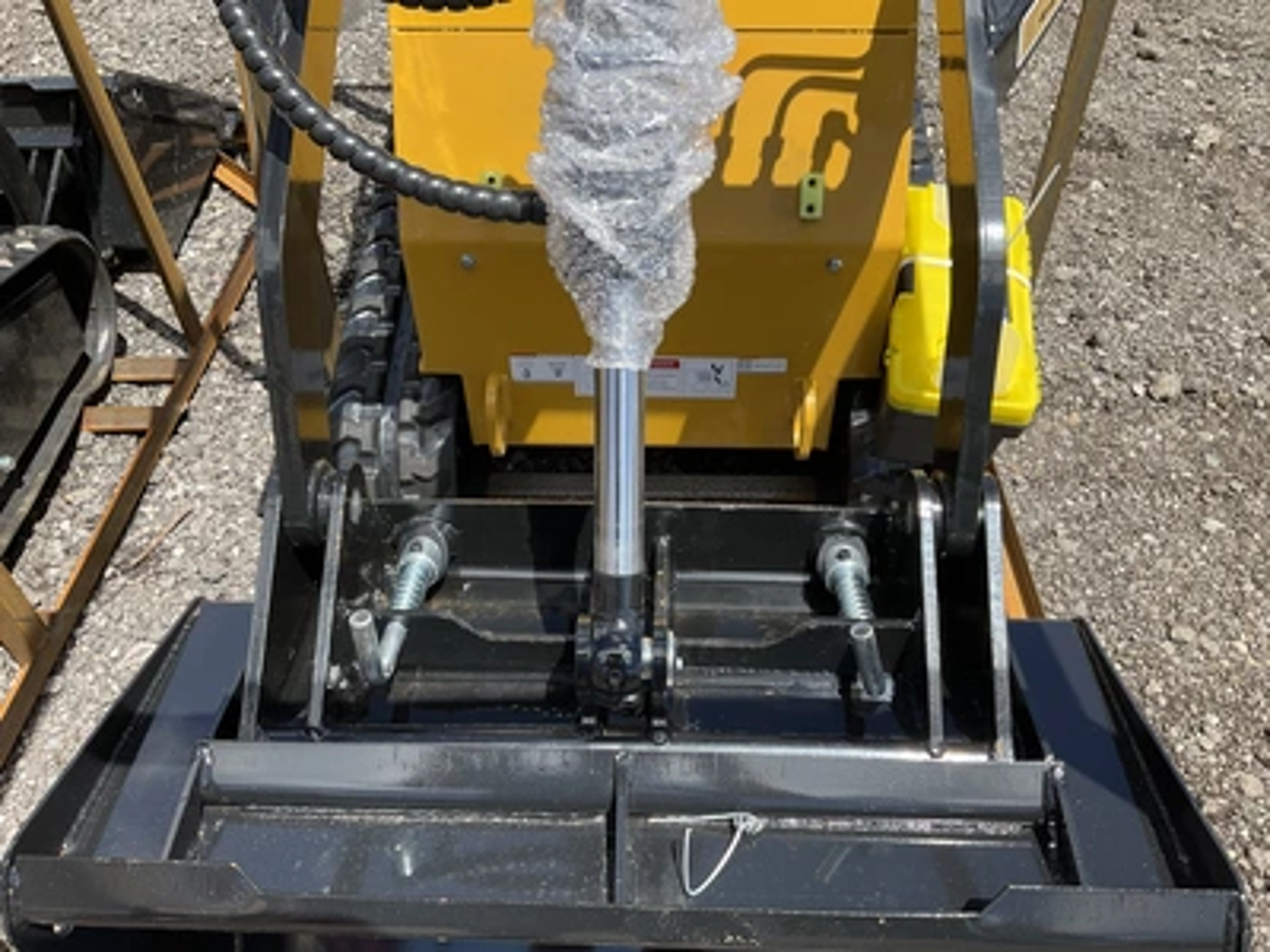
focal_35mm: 29
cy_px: 476
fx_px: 1064
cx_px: 635
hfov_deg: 61.7
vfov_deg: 48.2
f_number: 1.8
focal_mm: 3
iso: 25
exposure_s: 1/944
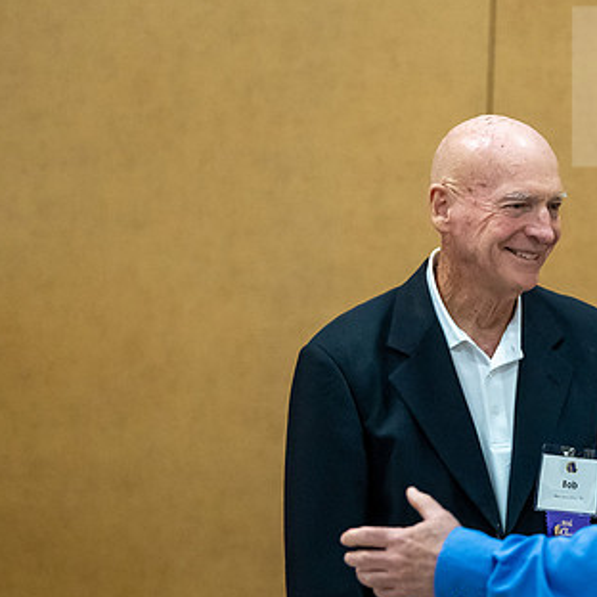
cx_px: 503
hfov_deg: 7.9
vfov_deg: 7.9
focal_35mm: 222
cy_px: 315
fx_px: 4332
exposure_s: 1/320
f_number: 2.8
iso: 5000
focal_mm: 114
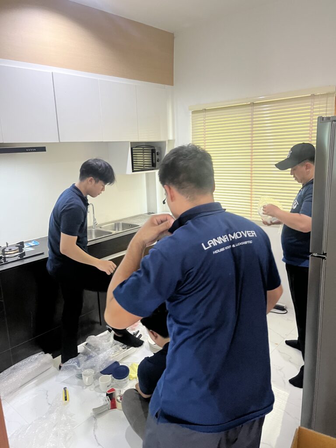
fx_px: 336
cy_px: 224
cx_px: 168
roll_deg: +2.7
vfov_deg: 67.3
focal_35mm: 26
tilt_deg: -13.4
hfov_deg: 53.1
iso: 320
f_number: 1.6
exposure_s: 1/60
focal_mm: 5.1
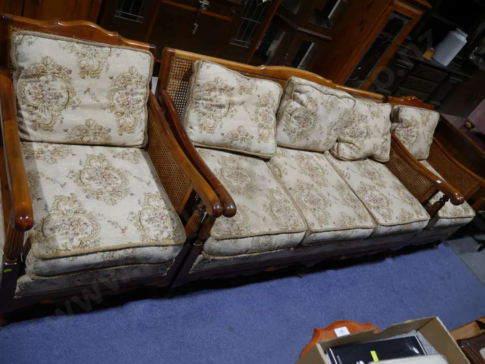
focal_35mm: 28
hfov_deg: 63.4
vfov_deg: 49.8
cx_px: 242
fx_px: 392
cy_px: 182
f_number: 3.5
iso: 200
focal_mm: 14
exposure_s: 1/80
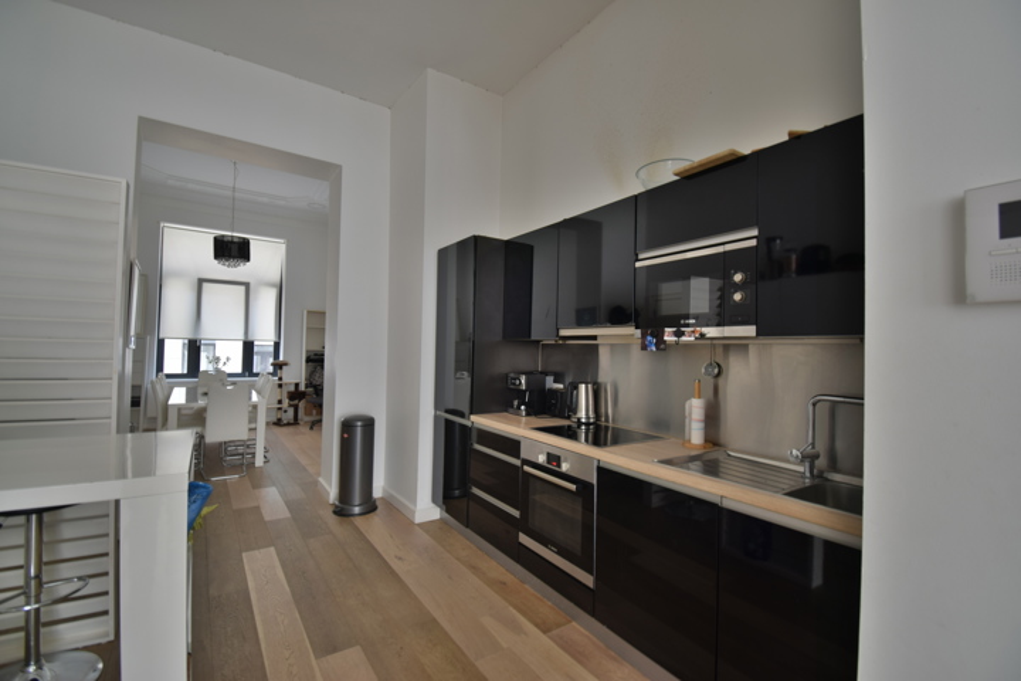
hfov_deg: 100.4
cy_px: 340
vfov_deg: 77.3
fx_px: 425
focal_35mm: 15
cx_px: 510
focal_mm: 10
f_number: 4.5
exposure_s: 1/5
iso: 100
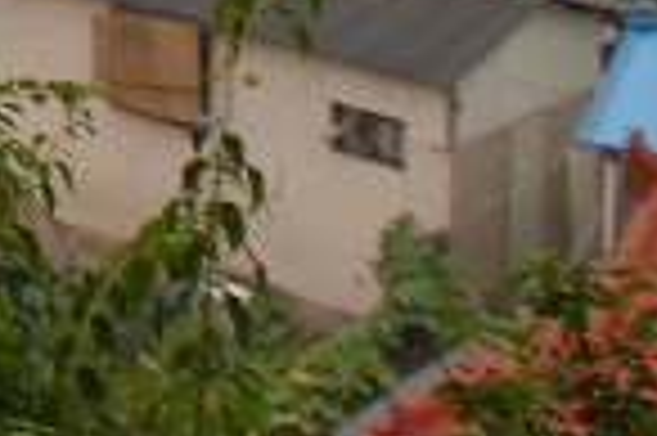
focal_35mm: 253
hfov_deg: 7.6
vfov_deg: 5.2
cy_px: -737
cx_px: -916
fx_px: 4612
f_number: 5.6
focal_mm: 26
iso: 100
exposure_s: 1/80
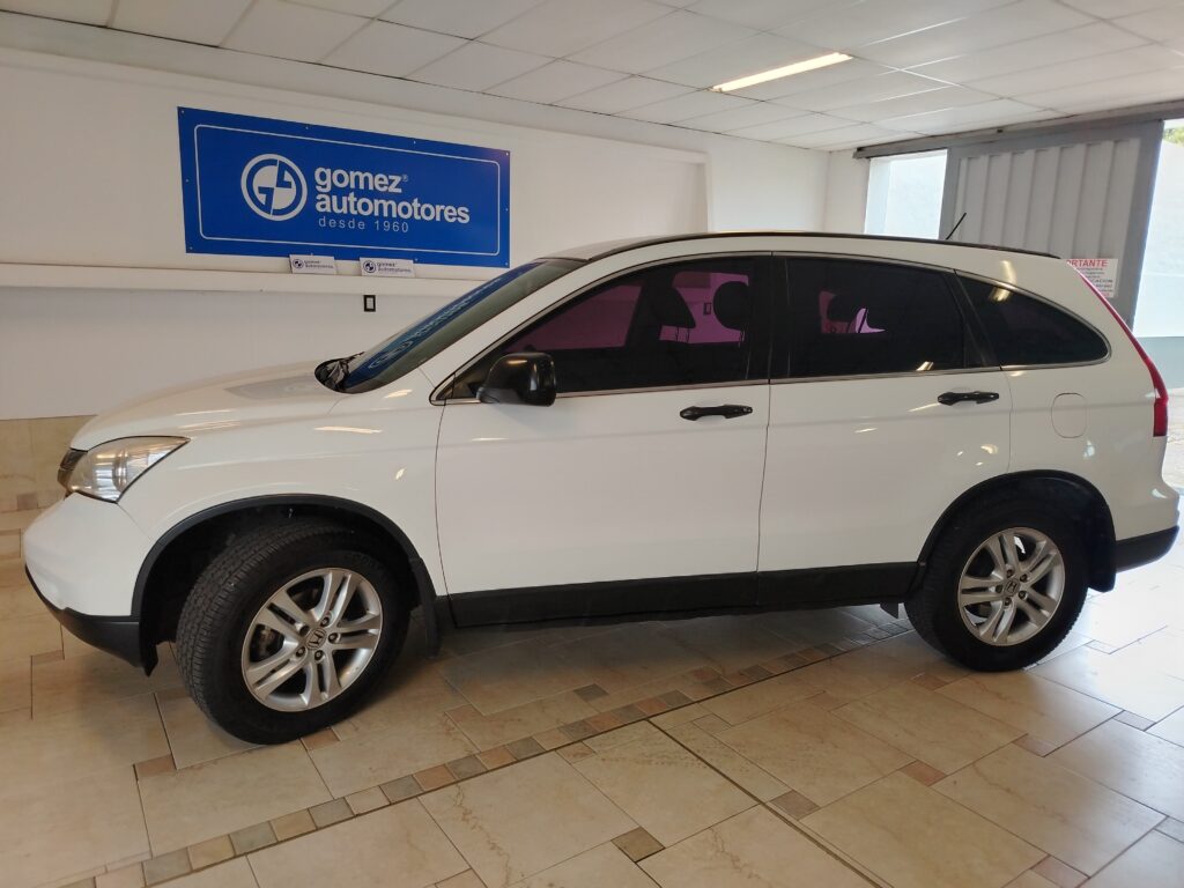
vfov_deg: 56.8
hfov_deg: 71.6
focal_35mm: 24
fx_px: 821
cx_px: 592
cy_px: 444
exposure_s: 1/50
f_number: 1.75
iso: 319
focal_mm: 5.25
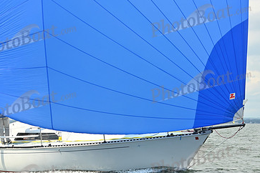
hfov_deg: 18.3
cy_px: 132
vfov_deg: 12.2
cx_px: 114
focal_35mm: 112
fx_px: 809
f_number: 6.3
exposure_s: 1/1250
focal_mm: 70
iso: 320
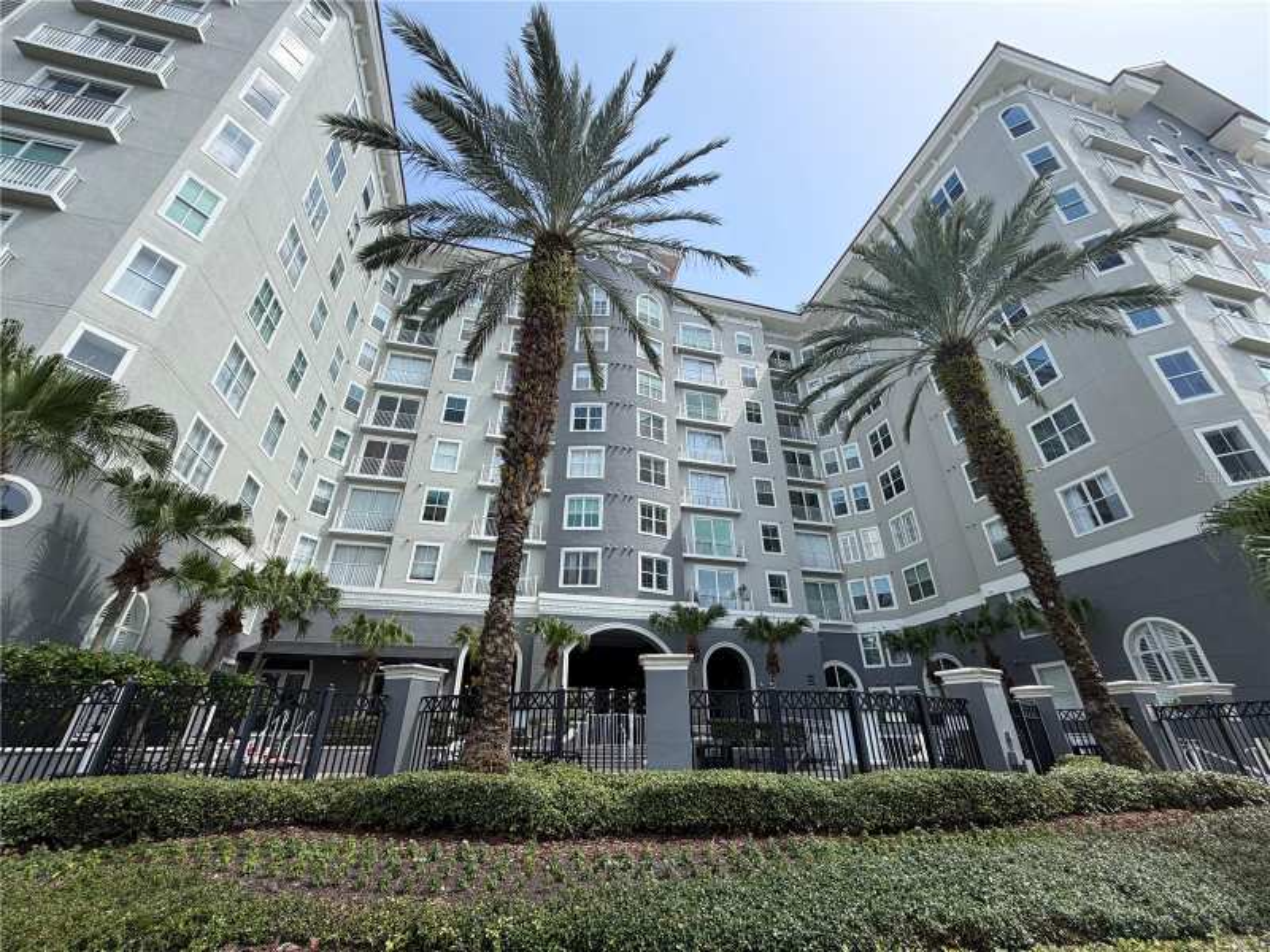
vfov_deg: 85.7
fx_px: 514
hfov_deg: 102.1
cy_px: 476
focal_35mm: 14
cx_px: 635
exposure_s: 1/770
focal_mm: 2.22
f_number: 2.2
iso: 40
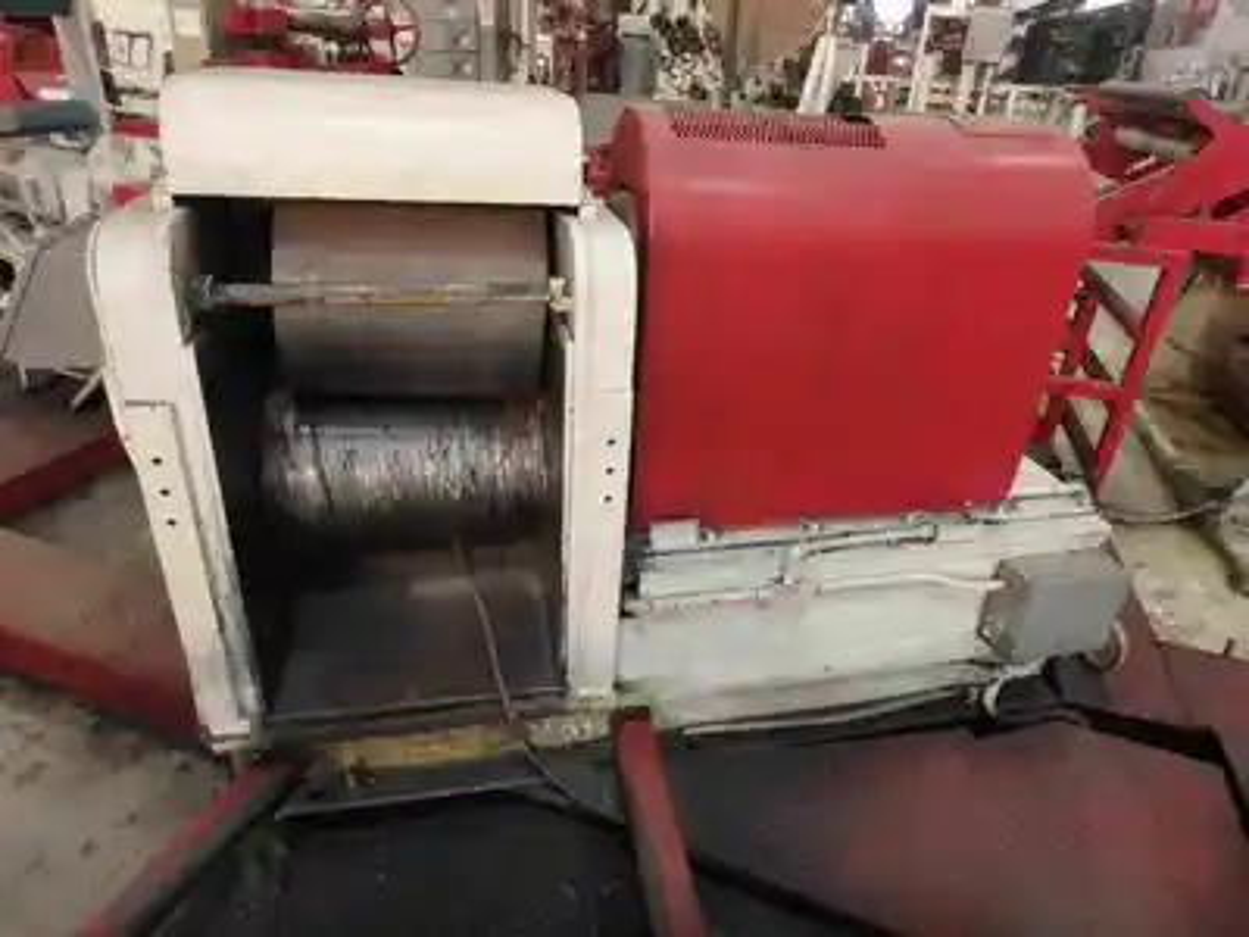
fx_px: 758
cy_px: 468
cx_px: 624
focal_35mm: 21
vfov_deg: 63.4
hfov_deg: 79.0
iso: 800
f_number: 3.5
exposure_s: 1/20
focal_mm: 3.7
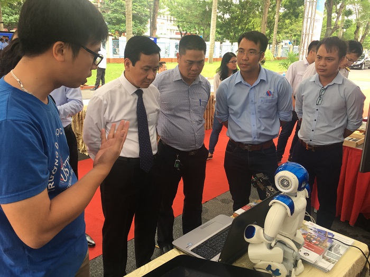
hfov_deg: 61.7
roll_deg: -2.2
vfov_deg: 48.2
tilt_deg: -15.6
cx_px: 185
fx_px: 310
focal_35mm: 29
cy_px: 138
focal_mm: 4.15
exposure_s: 1/50
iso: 25
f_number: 2.2
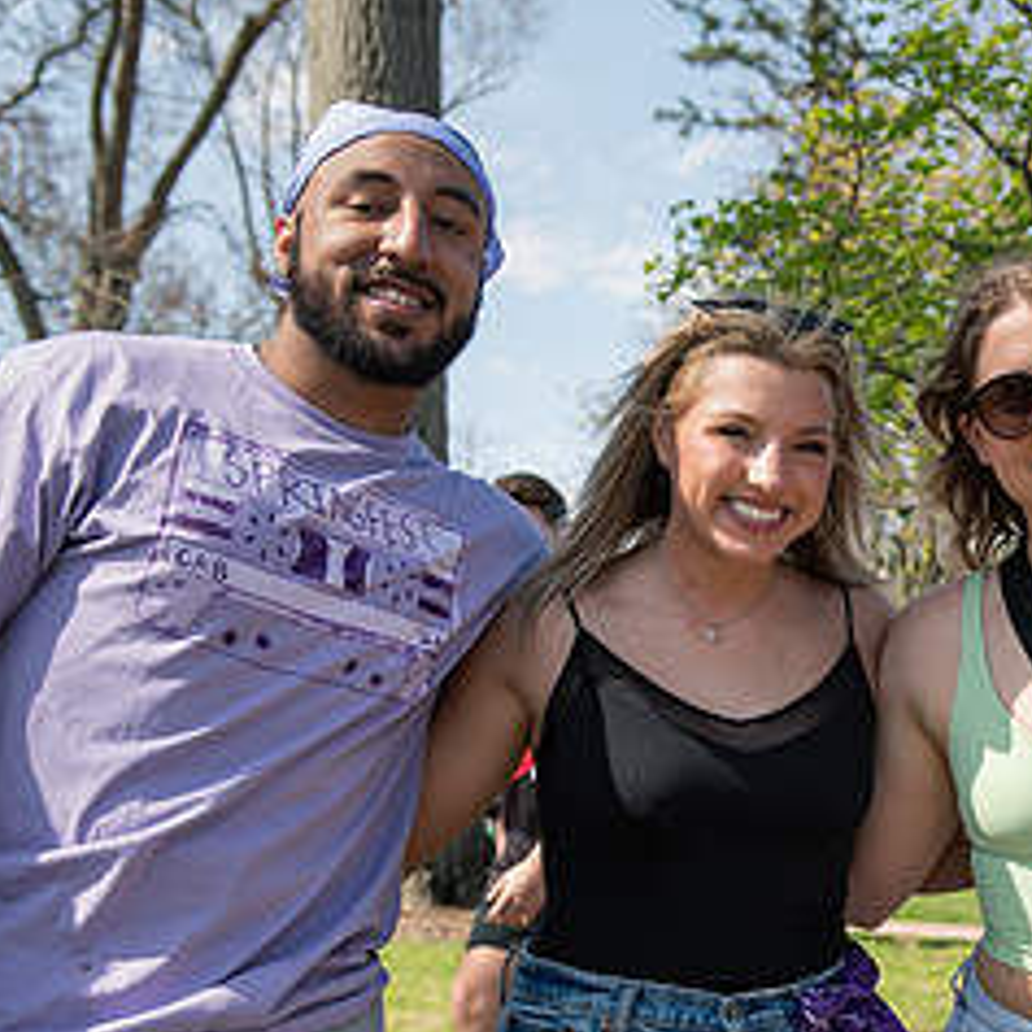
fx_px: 2665
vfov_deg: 21.7
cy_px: 764
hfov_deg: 21.3
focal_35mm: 79
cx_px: 967
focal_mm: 38
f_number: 4.5
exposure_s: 1/400
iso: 125
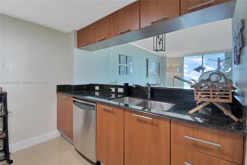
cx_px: 124
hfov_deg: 100.4
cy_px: 82
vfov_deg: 77.3
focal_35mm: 15
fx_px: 103
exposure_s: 1/13
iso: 250
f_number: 5.6
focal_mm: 10
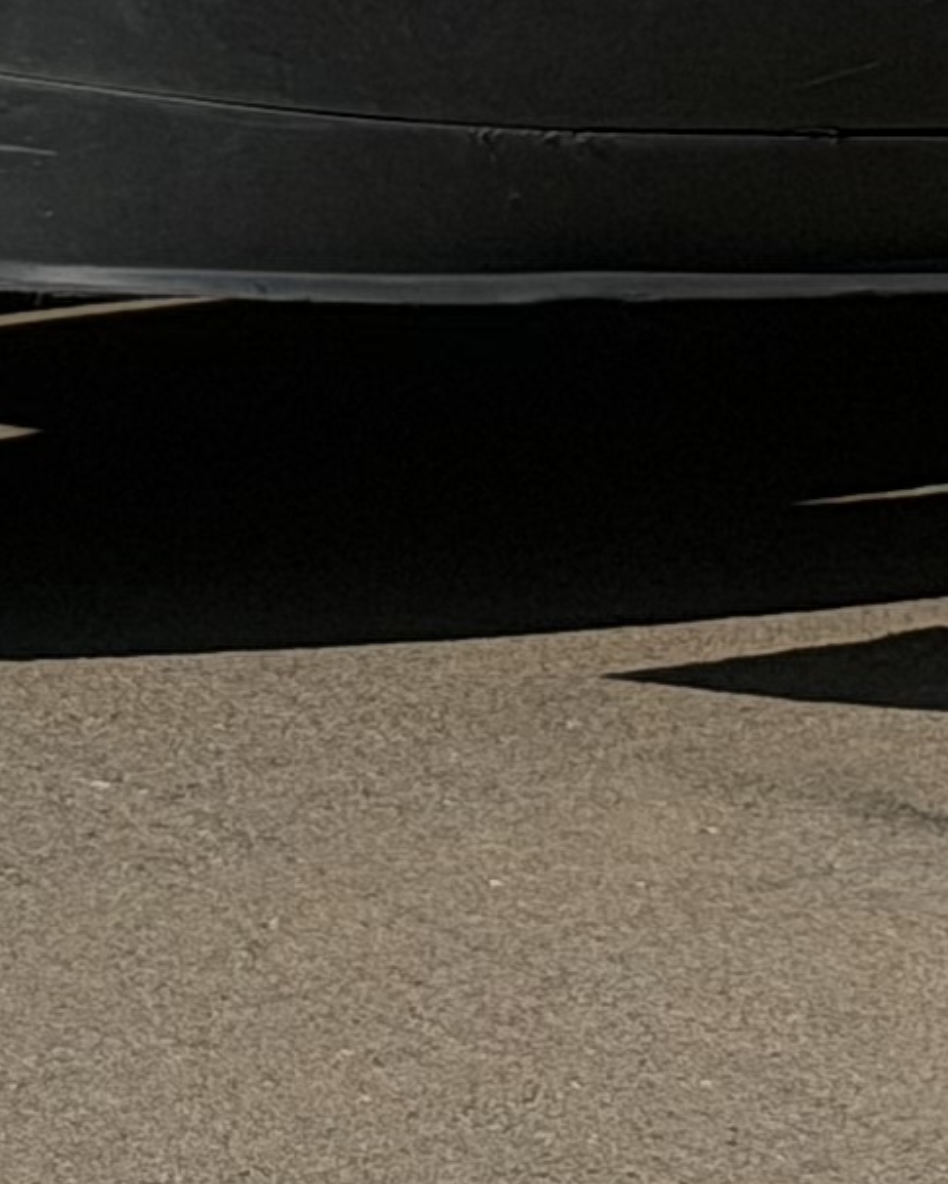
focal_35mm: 311
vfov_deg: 6.1
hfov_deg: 4.9
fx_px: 10902
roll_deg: +0.6
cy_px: -1180
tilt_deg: -0.8
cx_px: -642
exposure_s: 1/16129
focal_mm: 6.76
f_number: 1.78
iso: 64
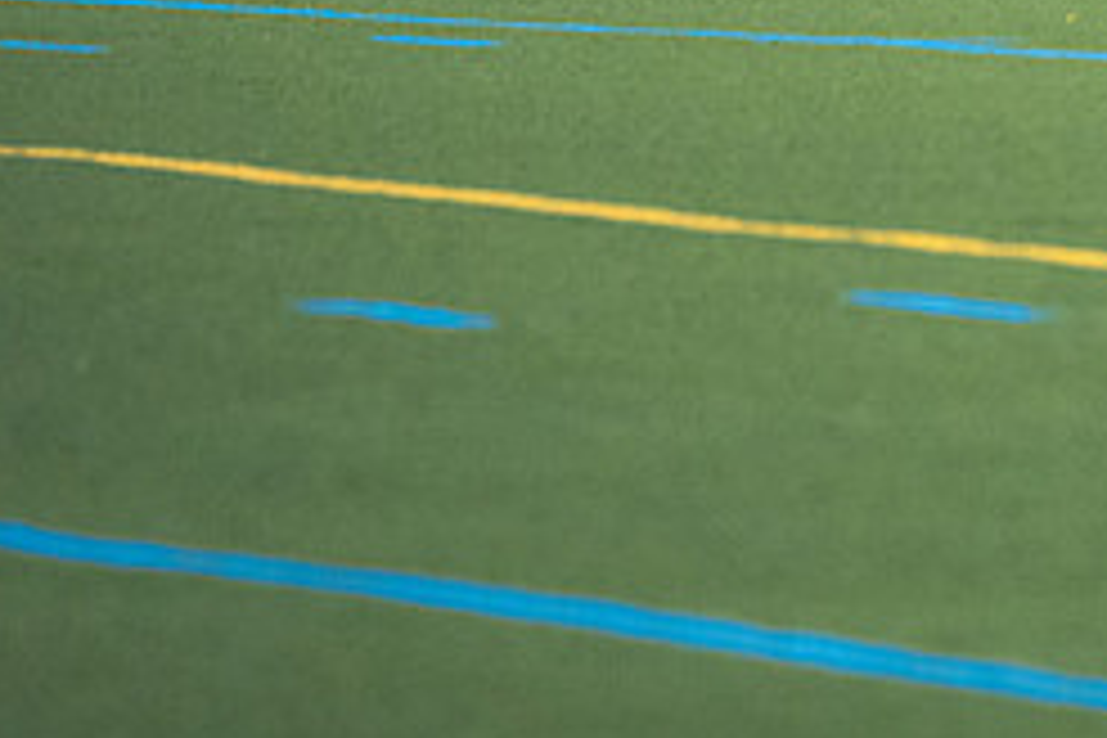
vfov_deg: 1.9
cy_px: -63
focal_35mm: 707
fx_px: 21739
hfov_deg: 2.9
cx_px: 1256
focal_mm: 200
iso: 4000
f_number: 2.8
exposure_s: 1/320
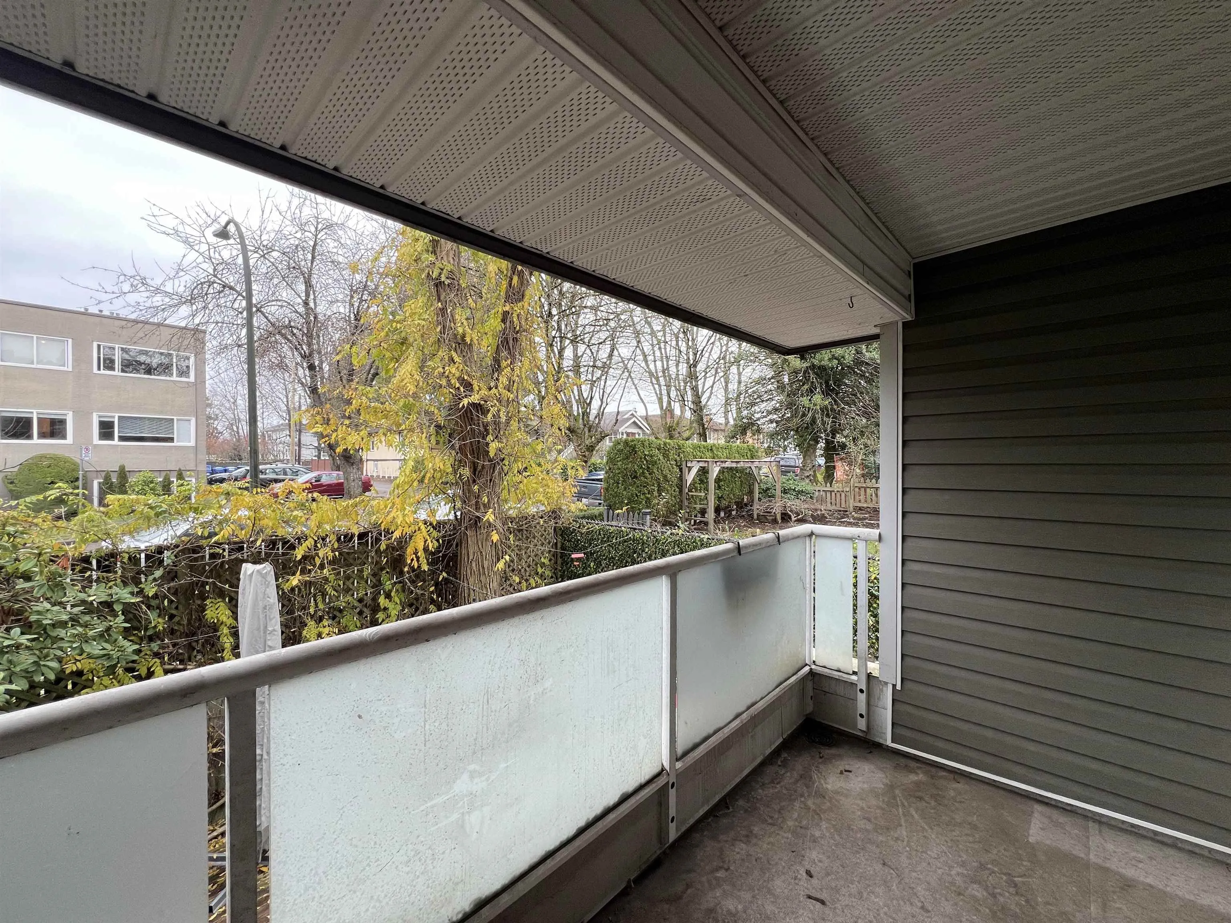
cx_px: 616
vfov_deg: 89.9
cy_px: 462
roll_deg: +0.4
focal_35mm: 13
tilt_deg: +0.0
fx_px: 462
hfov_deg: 106.2
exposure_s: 1/99
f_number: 1.8
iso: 64
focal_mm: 1.57
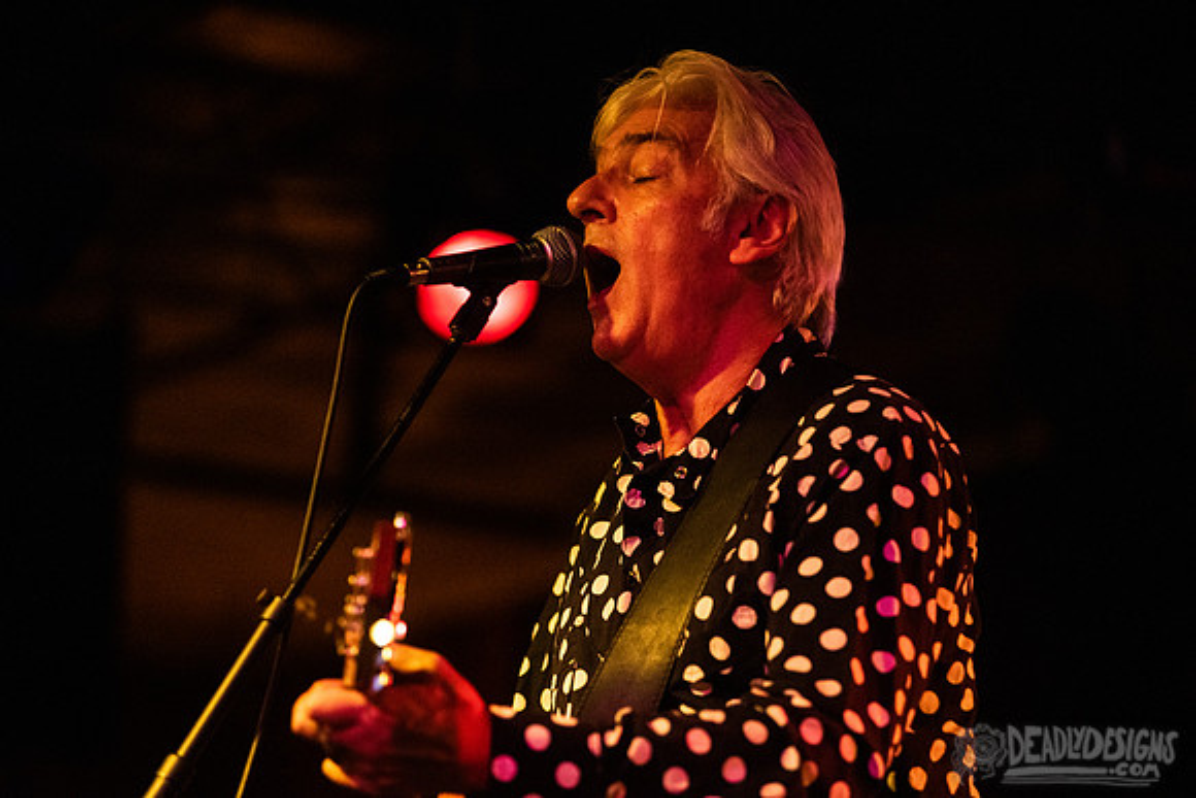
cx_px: 598
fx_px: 5649
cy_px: 399
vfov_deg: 8.1
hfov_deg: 12.1
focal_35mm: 170
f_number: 2.8
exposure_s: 1/50
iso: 3200
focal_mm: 170
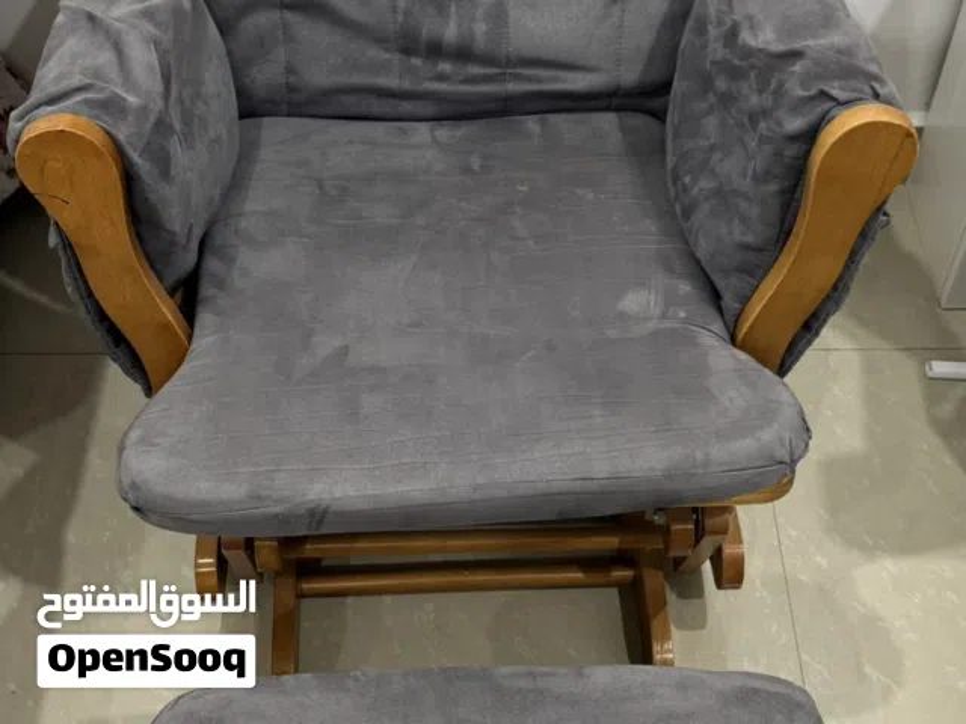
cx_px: 483
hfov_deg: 71.6
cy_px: 362
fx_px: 670
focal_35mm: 24
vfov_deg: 56.8
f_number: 1.78
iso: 250
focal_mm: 6.76
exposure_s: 1/50
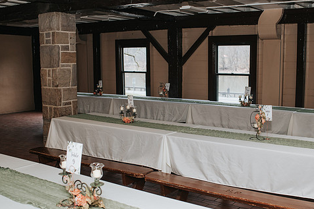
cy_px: 110
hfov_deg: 45.3
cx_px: 184
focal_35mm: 43
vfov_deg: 31.2
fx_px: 375
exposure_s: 1/200
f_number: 4.5
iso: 1000
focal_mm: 35
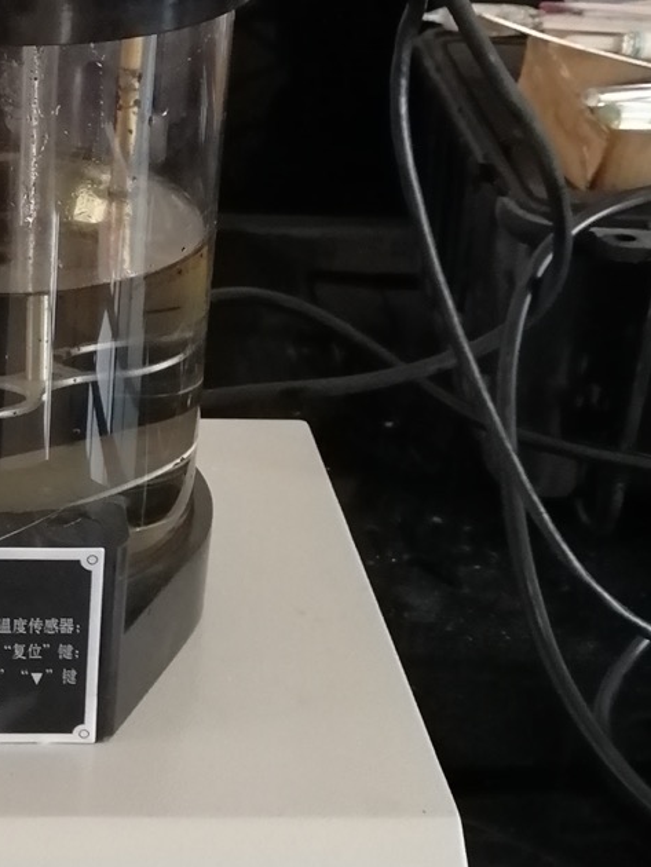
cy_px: 407
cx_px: 37
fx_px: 1654
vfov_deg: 29.4
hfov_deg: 21.7
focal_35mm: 66
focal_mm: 3.62
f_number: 1.8
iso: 640
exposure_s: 1/25
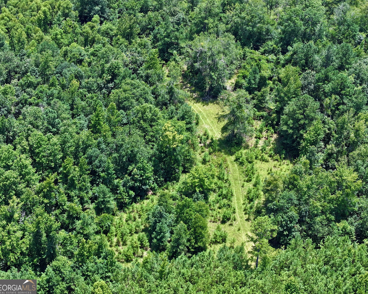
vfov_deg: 21.0
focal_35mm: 73
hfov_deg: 26.1
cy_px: 147
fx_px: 795
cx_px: 189
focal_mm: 19.35
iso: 100
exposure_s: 1/640
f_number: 2.8
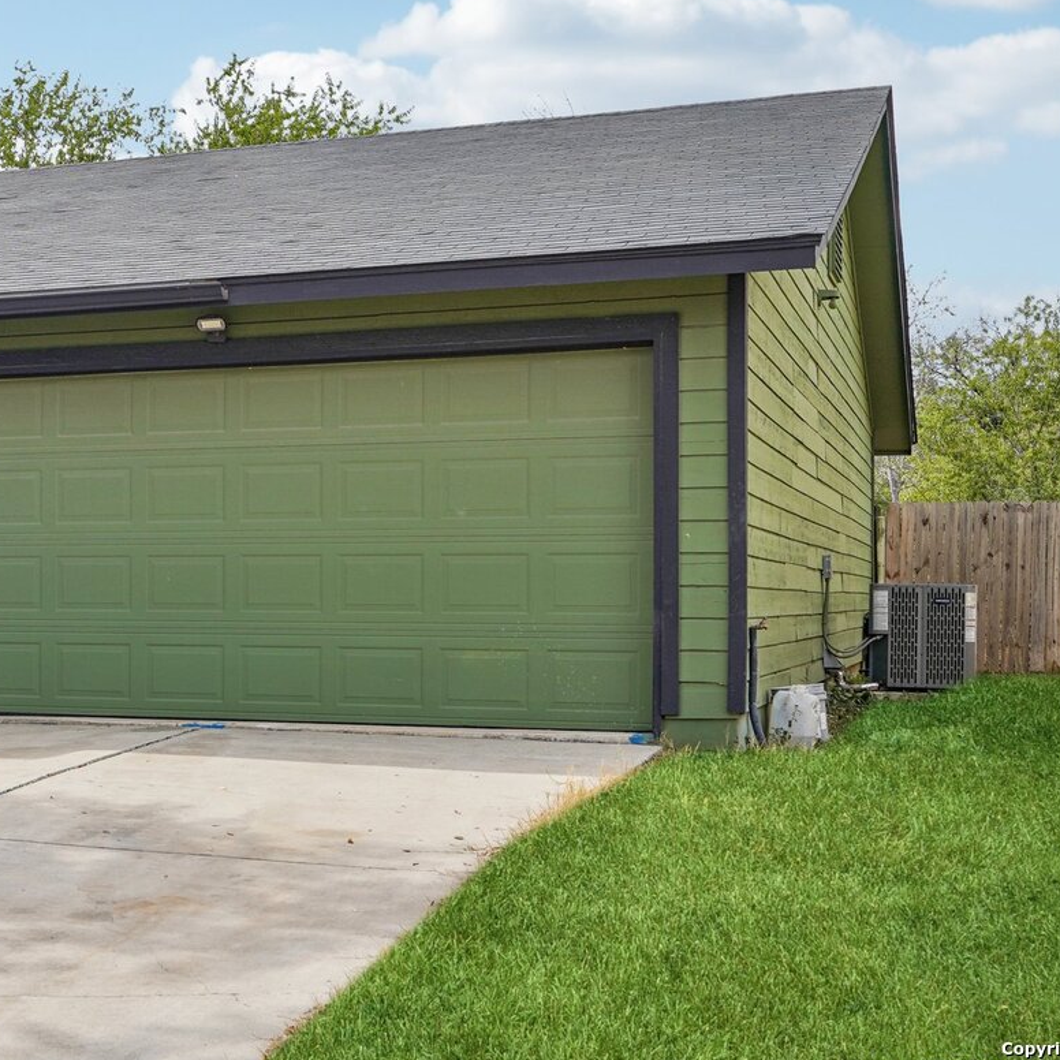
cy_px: 344
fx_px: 1936
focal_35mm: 56
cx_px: 40
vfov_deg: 30.4
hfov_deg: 29.0
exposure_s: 1/160
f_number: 8
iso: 100
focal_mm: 31.5
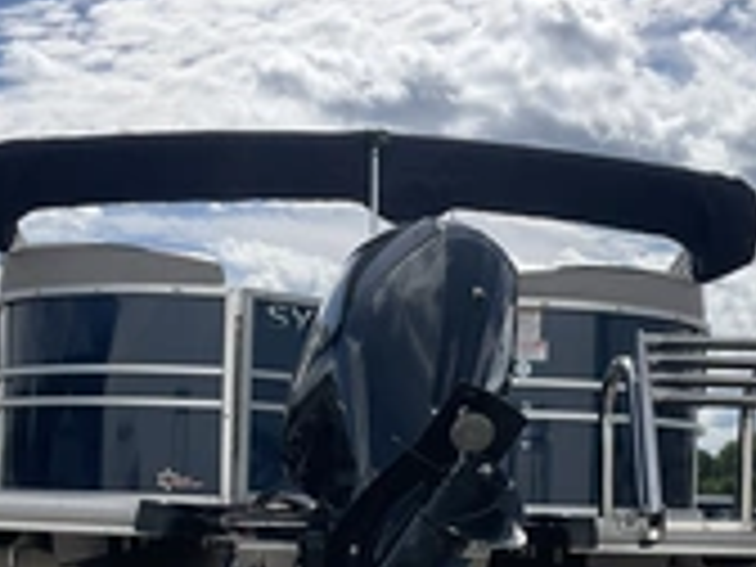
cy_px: 549
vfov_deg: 20.7
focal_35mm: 69
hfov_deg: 28.2
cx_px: 364
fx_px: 1507
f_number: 1.8
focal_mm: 3
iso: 25
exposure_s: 1/4065
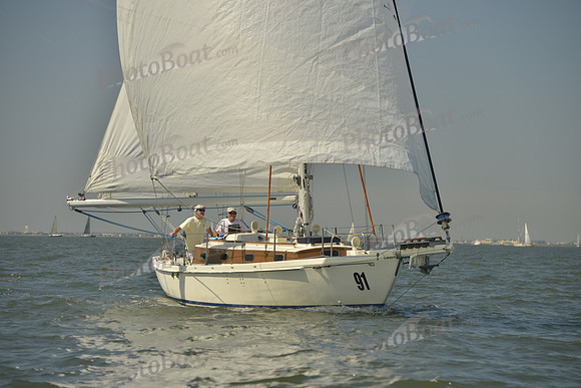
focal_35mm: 140
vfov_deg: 9.8
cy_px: 194
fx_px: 2260
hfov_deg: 14.7
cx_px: 290
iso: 200
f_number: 5.6
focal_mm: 140
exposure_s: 1/1000
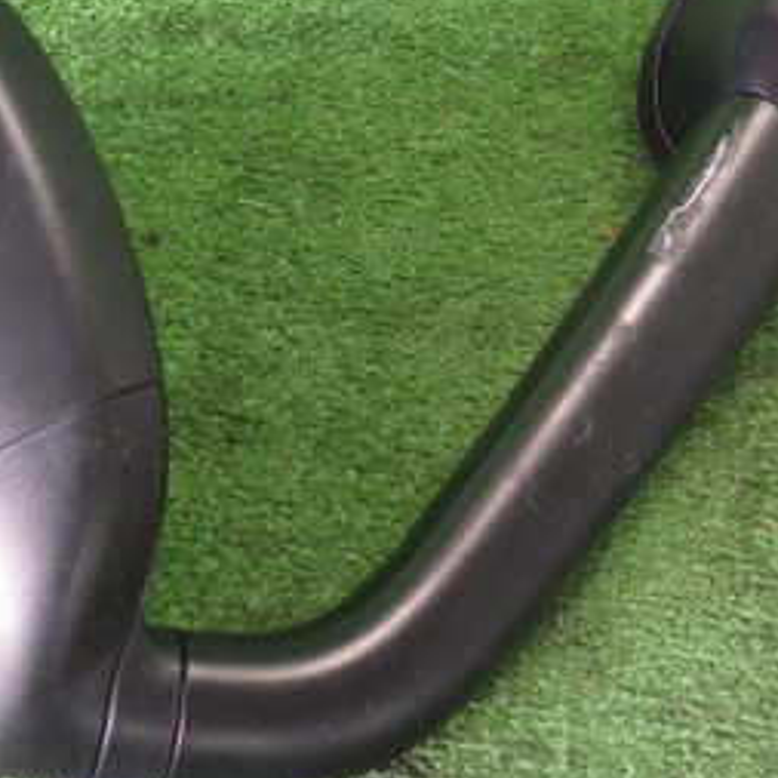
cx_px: 378
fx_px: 1653
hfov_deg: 26.5
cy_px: 329
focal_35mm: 65
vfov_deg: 26.5
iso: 800
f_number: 2.3
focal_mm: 5.5
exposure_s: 1/50
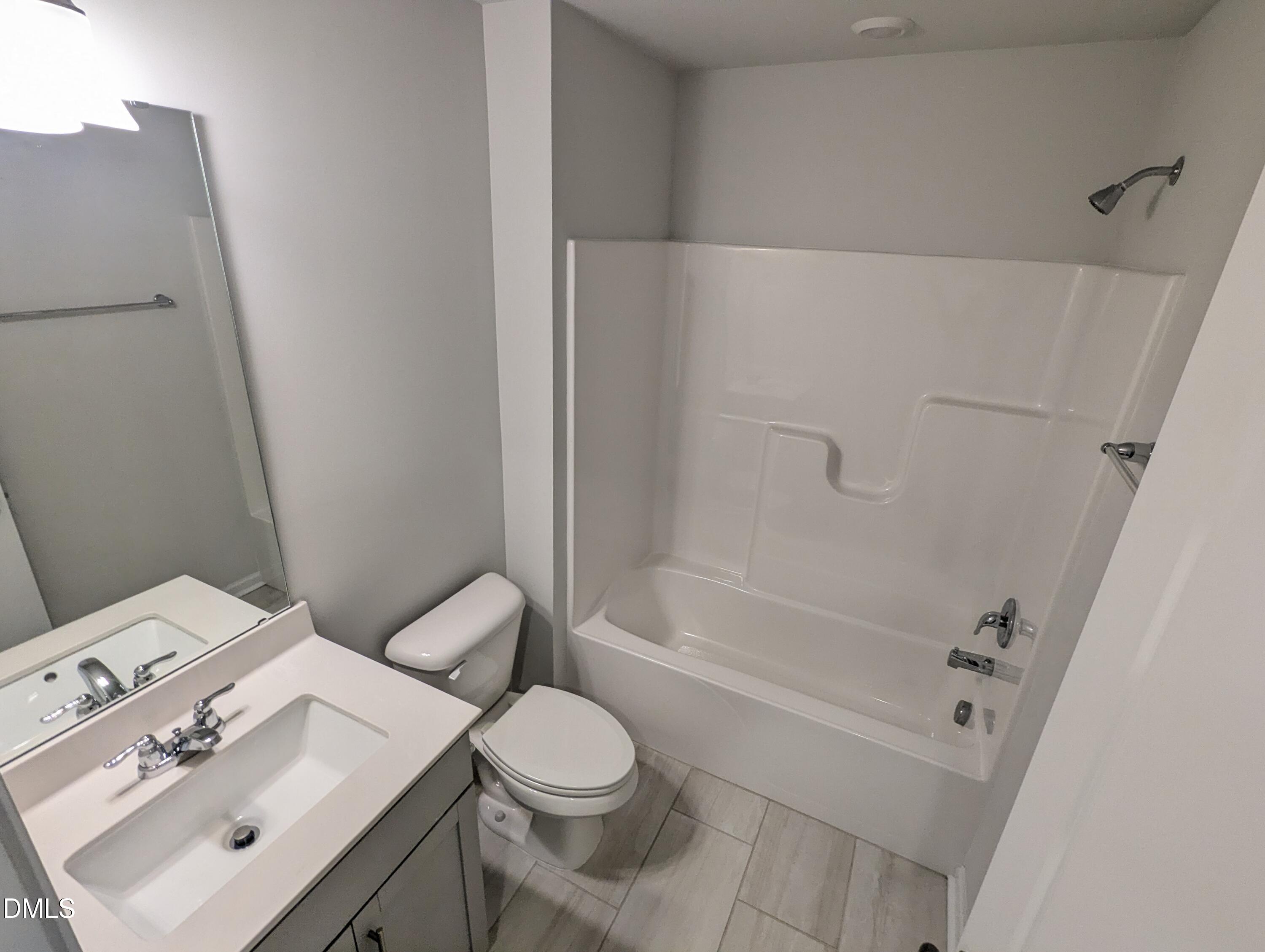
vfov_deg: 78.2
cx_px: 632
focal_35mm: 16
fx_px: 585
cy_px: 476
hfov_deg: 94.4
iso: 166
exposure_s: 1/60
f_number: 2.2
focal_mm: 2.35
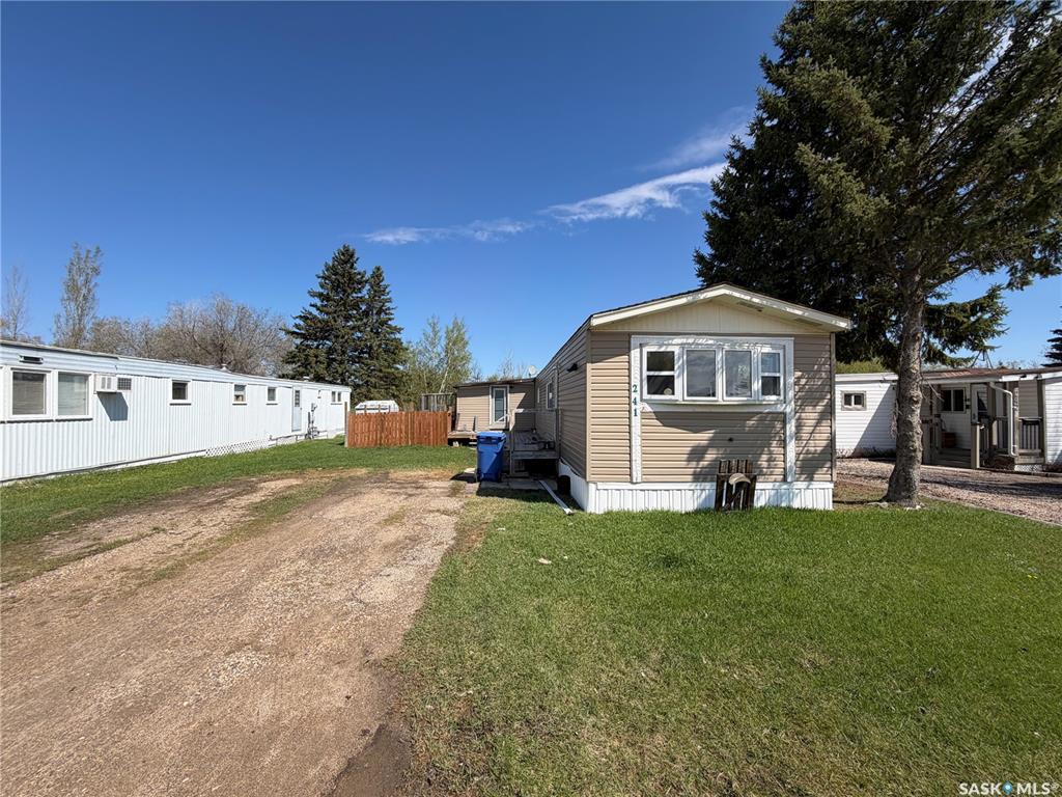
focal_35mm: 14
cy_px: 398
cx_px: 531
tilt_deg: +0.9
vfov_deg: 85.7
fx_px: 430
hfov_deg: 102.1
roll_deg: +0.4
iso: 20
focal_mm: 2.22
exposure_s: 1/864
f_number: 2.2
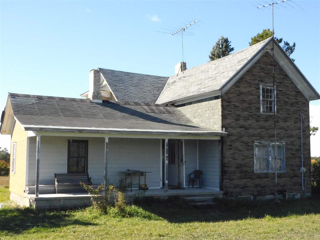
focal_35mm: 45
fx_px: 416
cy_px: 120
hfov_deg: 42.1
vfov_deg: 32.2
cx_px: 160
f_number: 7.4
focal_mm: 8
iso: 1600
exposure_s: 1/1250
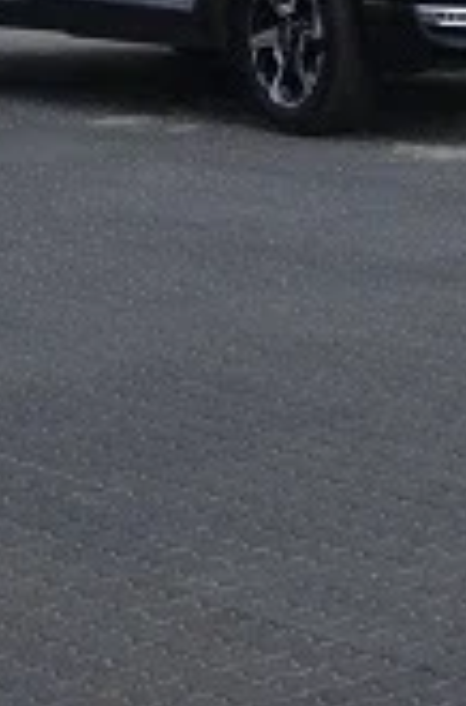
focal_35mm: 183
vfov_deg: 8.9
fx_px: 3576
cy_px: -1487
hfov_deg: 7.4
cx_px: 611
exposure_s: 1/250
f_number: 8
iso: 140
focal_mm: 18
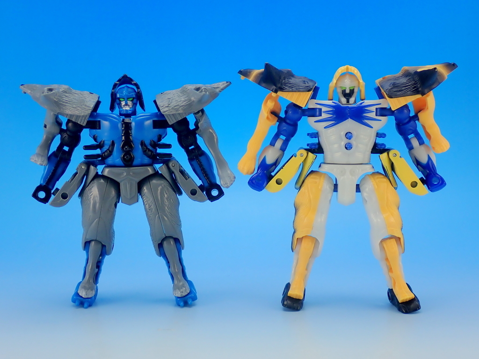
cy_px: 180
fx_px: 650
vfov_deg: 30.9
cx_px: 240
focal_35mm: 47
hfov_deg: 40.4
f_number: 3.1
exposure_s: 1/30
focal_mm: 8.4
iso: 100
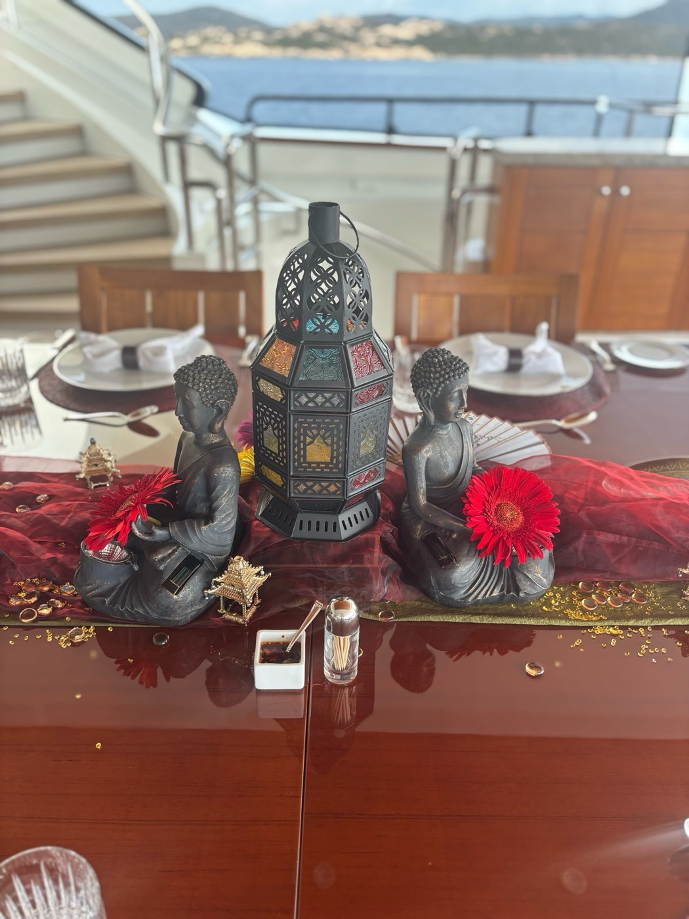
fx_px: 690
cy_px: 460
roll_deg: -1.6
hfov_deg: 53.1
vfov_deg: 67.3
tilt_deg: -29.7
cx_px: 344
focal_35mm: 26
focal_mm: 5.96
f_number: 1.6
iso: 64
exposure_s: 1/135
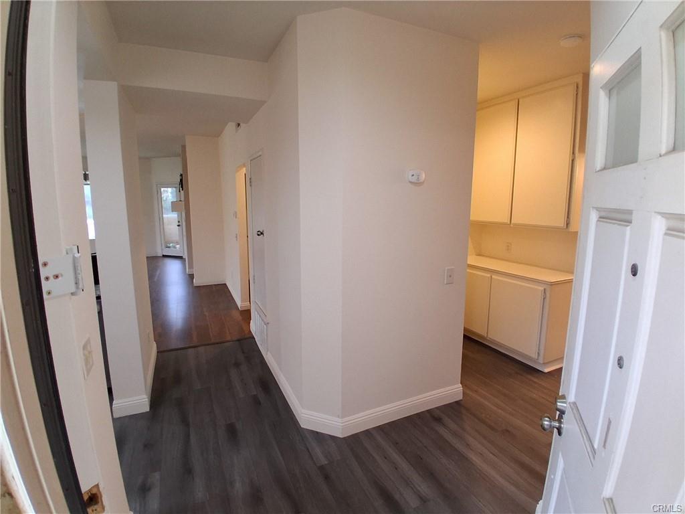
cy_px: 257
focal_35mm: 17
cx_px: 342
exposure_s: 1/40
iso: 200
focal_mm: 1.4
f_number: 2.2
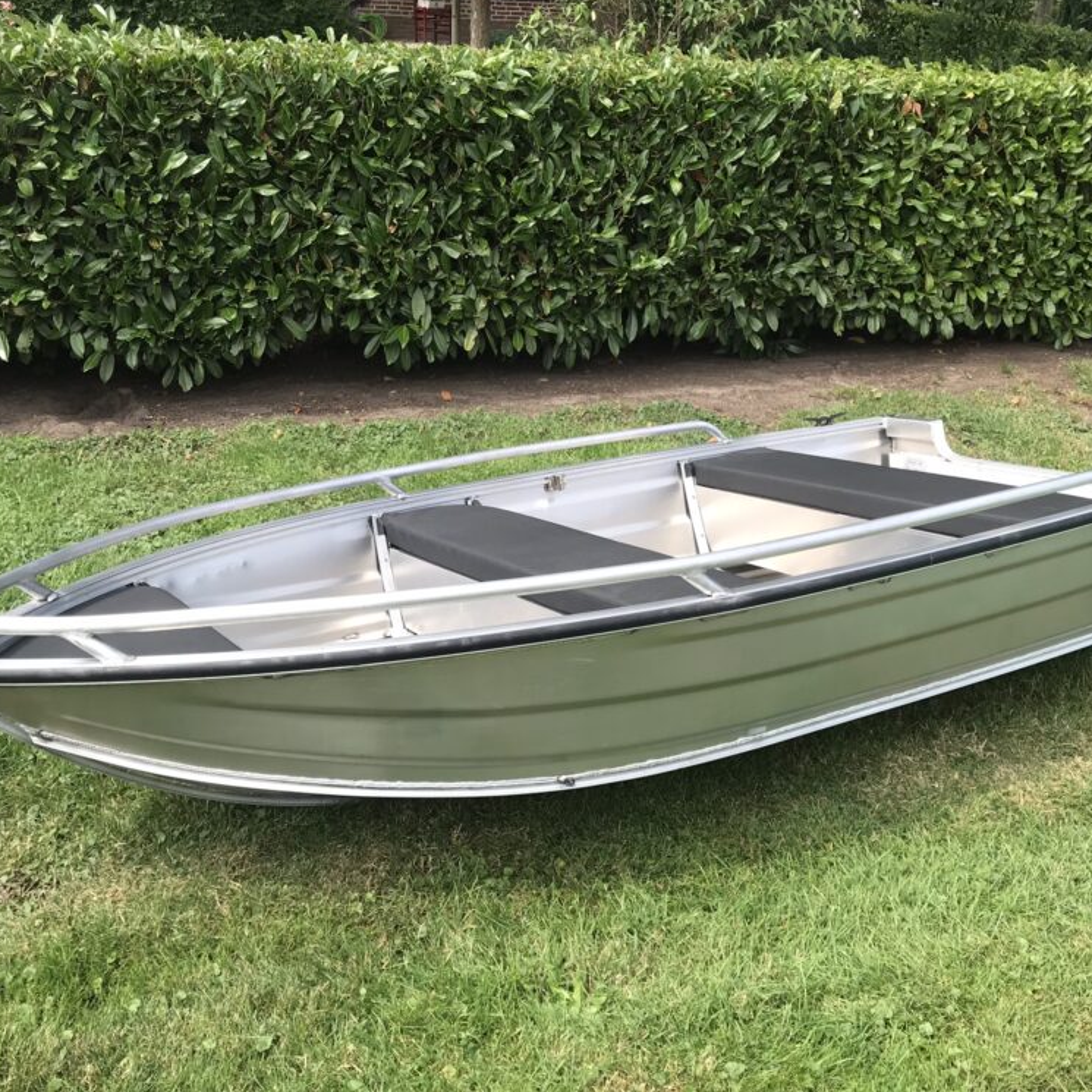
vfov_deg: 48.4
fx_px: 1213
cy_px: 531
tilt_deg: -25.4
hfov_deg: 48.4
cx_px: 576
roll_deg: -4.4
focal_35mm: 34
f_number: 1.8
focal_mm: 3.99
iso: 20
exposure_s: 1/825
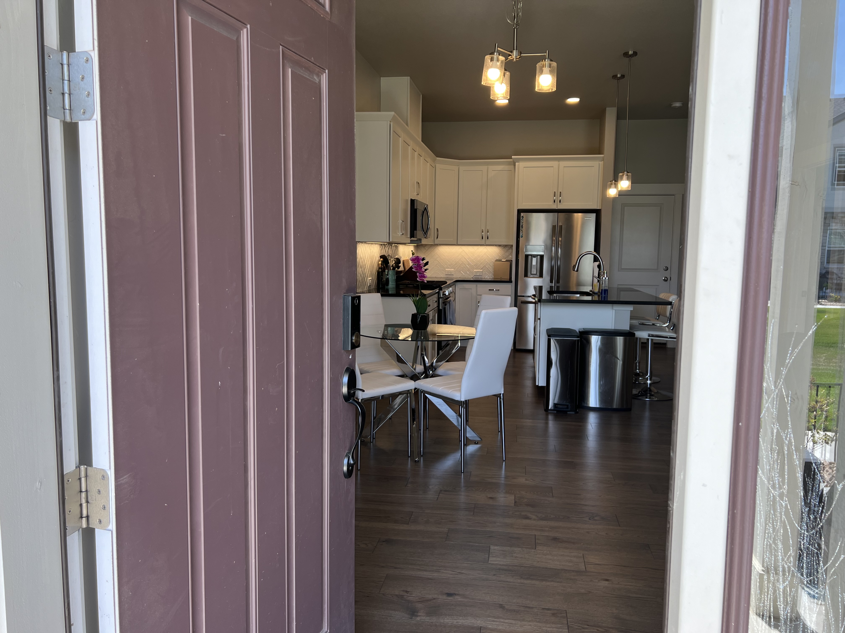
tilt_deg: -6.0
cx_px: 422
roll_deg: +0.0
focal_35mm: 26
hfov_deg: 67.3
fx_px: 635
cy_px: 316
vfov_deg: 53.1
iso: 40
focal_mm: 5.7
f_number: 1.5
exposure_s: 1/247
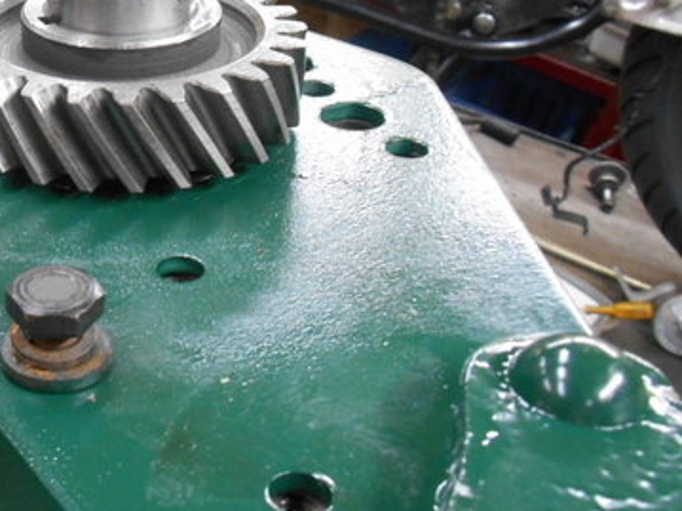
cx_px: -25
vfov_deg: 25.1
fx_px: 1142
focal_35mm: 58
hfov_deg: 30.5
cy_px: 179
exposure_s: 1/30
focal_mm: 4.7
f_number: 3.4
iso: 320
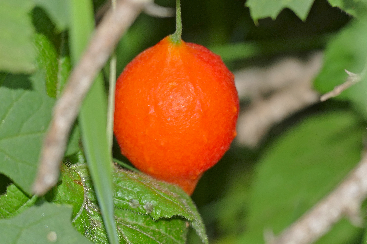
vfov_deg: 2.0
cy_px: 122
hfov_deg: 3.0
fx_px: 6921
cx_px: 184
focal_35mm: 679
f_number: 4
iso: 125
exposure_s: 1/125
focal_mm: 146
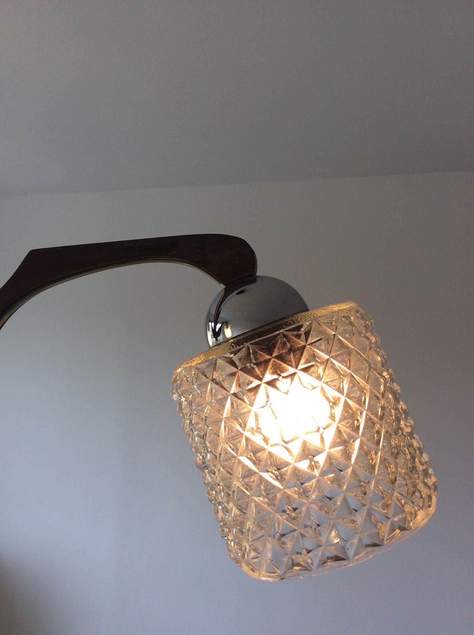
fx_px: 586
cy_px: 318
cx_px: 237
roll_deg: -2.0
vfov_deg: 56.9
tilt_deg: +2.9
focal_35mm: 32
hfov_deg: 44.1
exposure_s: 1/100
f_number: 2.4
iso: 50
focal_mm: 3.3
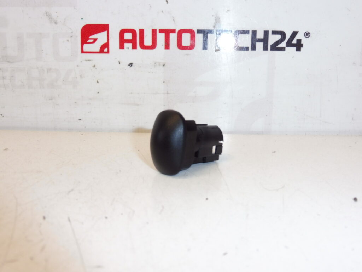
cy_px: 136
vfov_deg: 41.8
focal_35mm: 34
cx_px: 181
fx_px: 356
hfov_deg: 54.0
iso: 200
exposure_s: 1/80
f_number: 4.5
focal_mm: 6.1
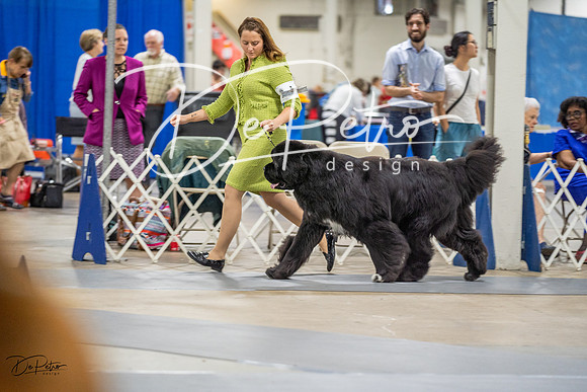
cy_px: 196
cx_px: 294
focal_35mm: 133
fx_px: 2169
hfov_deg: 15.4
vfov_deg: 10.3
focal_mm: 133
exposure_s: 1/160
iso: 2500
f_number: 2.8
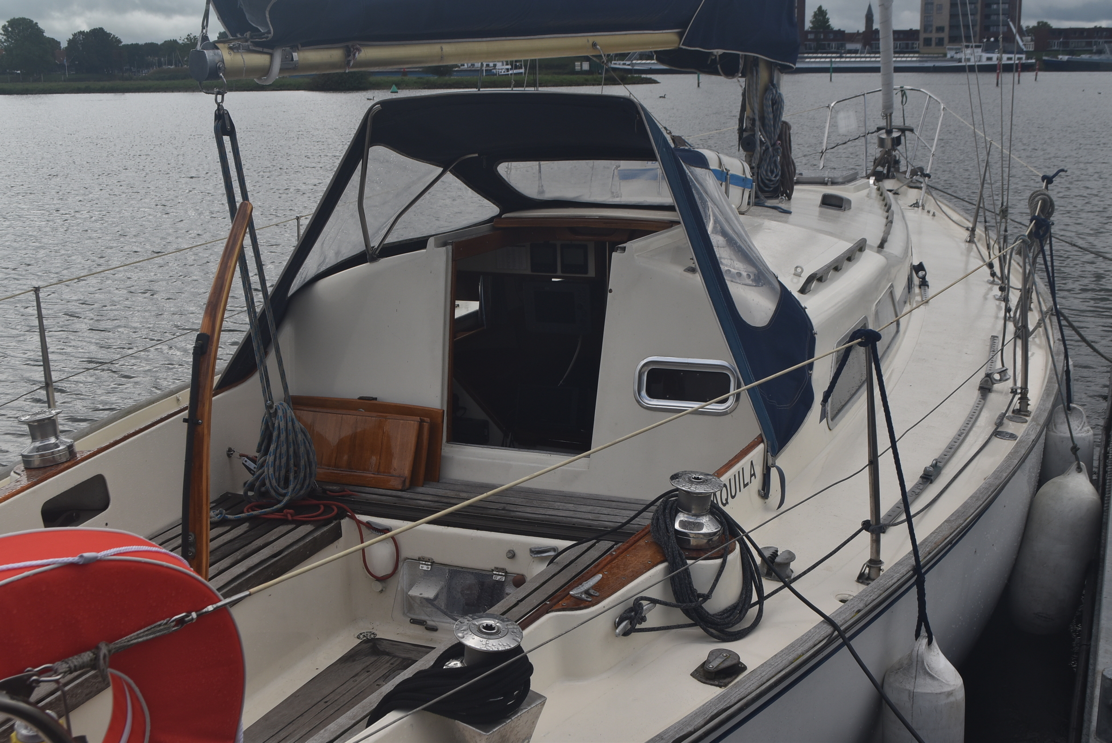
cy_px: 372
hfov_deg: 44.9
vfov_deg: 30.9
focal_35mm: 44
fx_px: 1345
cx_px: 556
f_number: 9
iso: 200
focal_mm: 29
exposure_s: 1/320
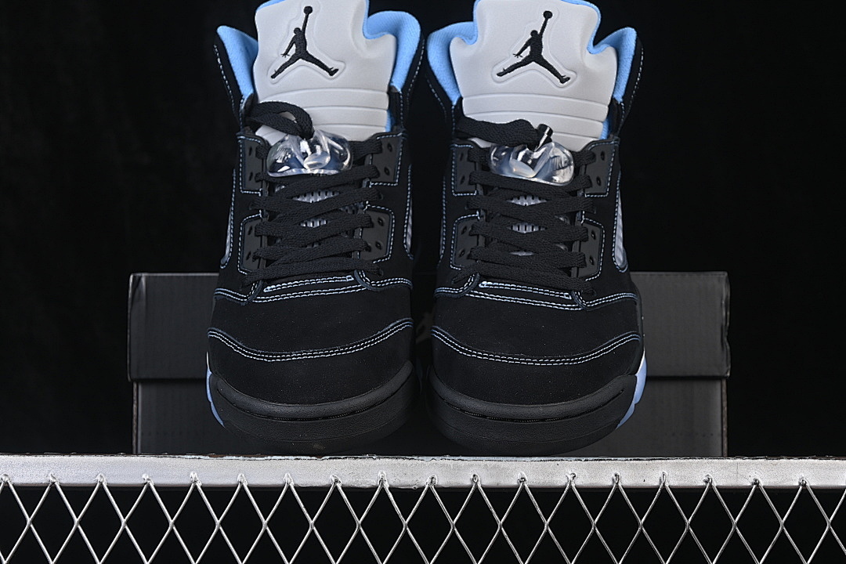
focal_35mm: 75
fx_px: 1762
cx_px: 423
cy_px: 282
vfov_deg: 18.2
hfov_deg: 27.0
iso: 160
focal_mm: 50
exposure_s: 1/60
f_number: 6.3
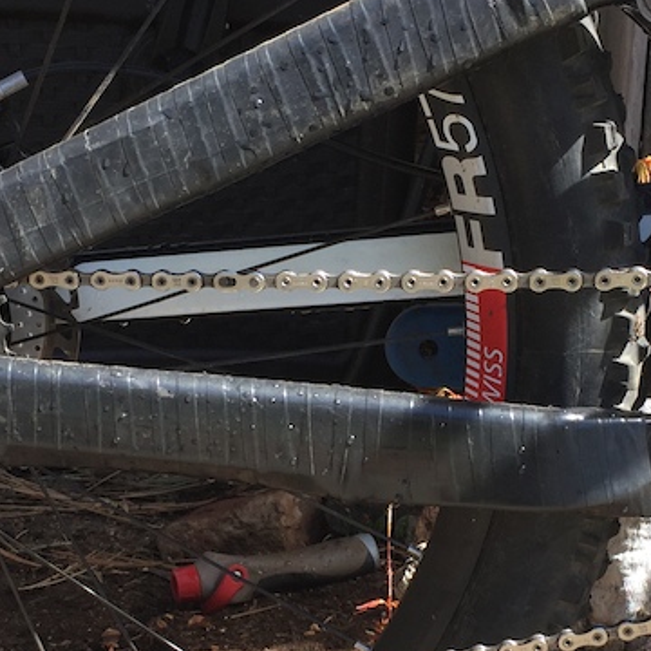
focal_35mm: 73
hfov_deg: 23.7
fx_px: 1553
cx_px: 333
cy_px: 434
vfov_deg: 23.6
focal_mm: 4.15
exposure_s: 1/289
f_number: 2.2
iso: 32
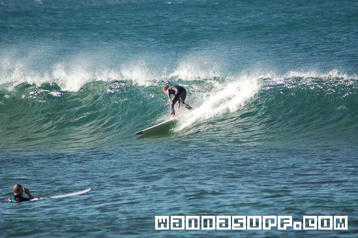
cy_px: 119
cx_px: 179
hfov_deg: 4.6
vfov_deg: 3.0
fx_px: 4471
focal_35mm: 450
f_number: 5.6
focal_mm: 300
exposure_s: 1/1250
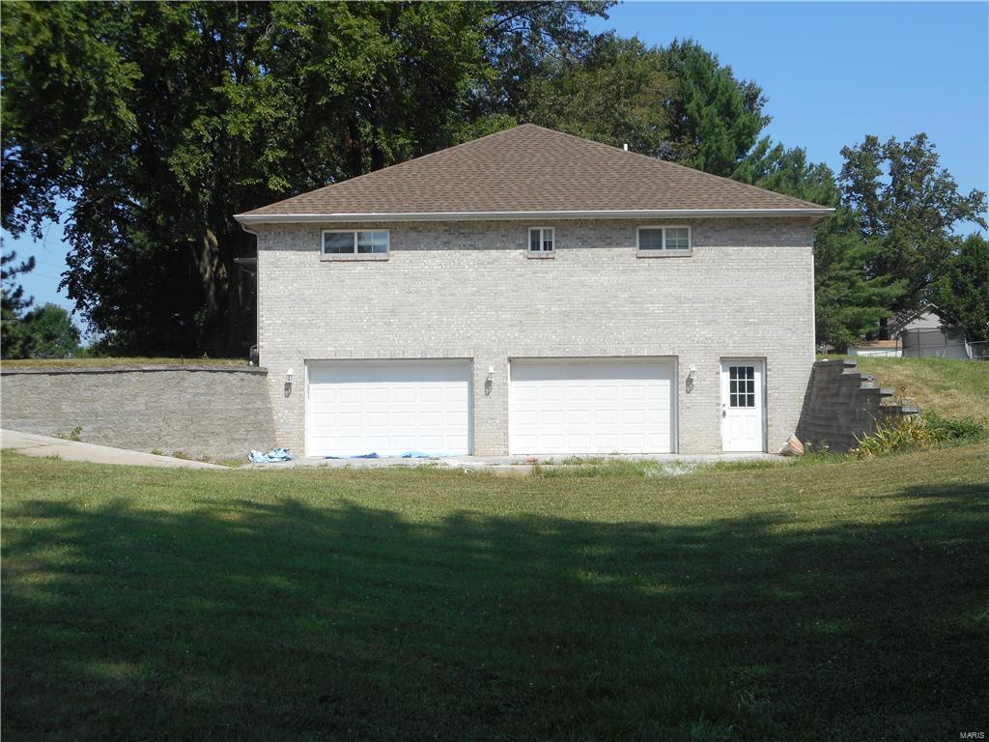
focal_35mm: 39
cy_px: 371
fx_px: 1114
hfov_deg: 47.9
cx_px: 494
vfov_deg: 36.8
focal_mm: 6.9
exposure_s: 1/400
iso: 80
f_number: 4.5
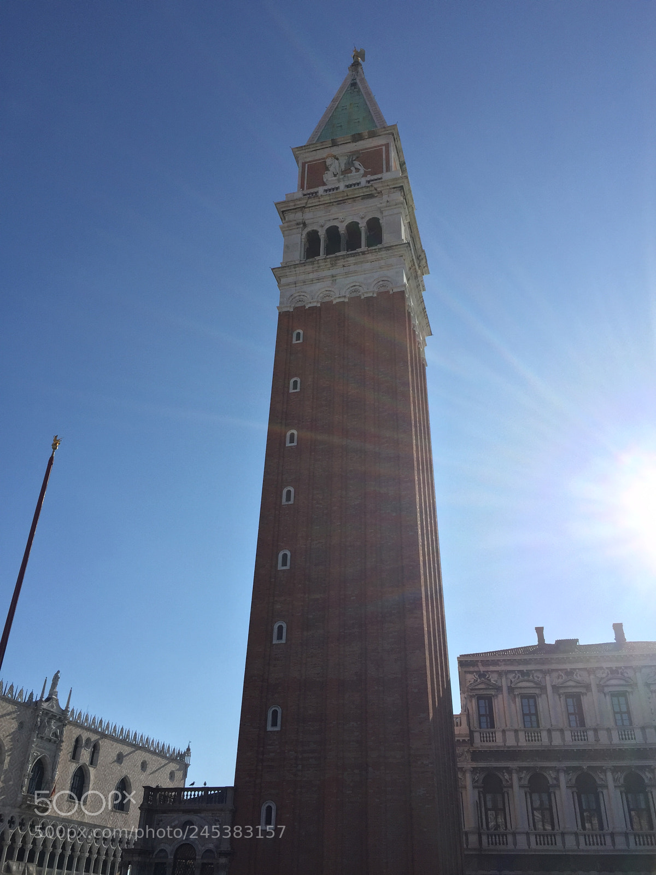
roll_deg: +0.1
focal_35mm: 29
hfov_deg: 48.2
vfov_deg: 61.7
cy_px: 438
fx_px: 733
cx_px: 328
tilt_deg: +34.5
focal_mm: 4.15
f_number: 2.2
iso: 32
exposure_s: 1/3300
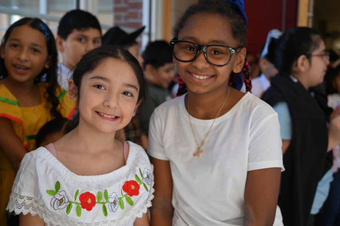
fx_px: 425
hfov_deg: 43.6
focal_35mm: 45
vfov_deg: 29.8
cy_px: 113
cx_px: 170
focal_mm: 45
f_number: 4
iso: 400
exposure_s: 1/200
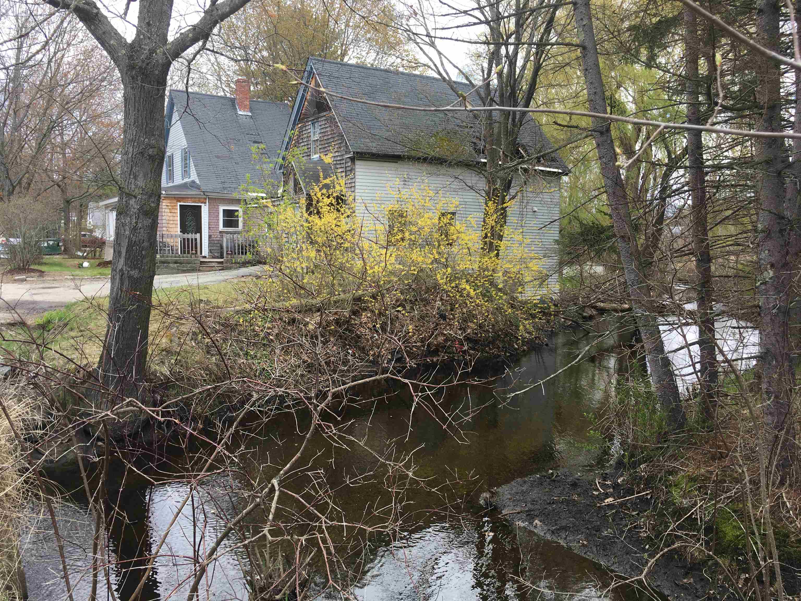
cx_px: 400
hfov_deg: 61.7
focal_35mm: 29
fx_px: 671
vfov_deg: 48.2
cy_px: 300
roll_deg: -1.4
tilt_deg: -5.0
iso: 25
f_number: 2.2
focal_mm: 4.15
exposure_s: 1/368
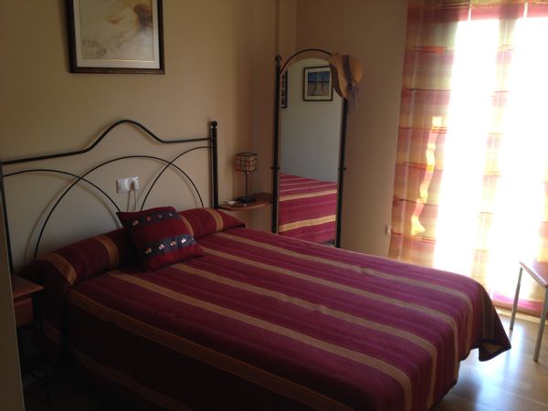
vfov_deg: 40.7
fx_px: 554
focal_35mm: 35
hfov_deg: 52.6
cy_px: 206
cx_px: 274
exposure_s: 1/20
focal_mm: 4.28
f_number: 2.4
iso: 64
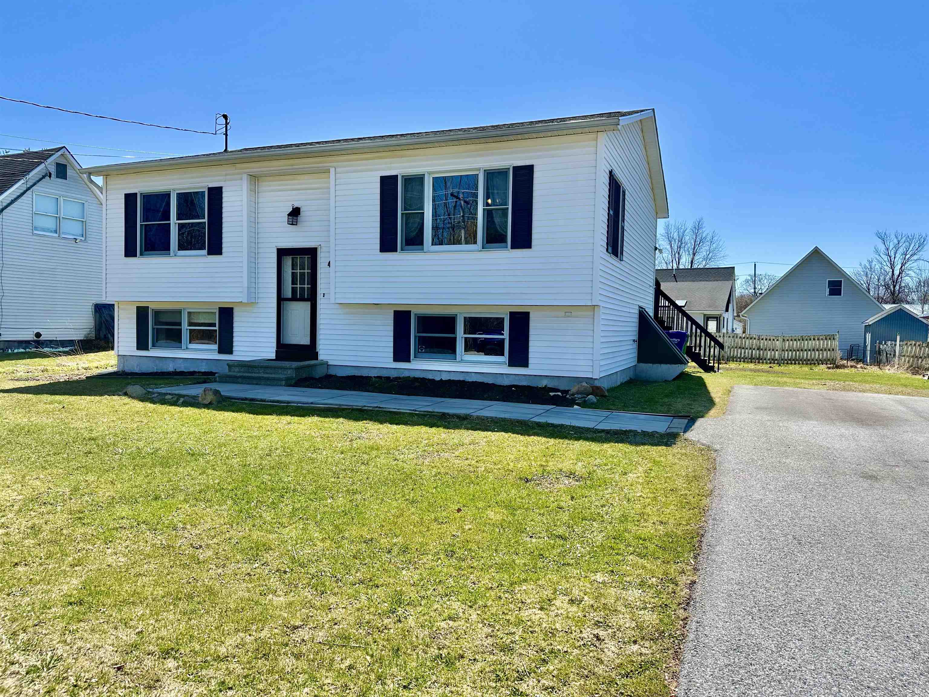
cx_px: 464
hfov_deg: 71.6
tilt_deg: -2.4
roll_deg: -1.4
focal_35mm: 24
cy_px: 348
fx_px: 644
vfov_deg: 56.8
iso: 80
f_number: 1.78
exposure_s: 1/4016
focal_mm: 6.86
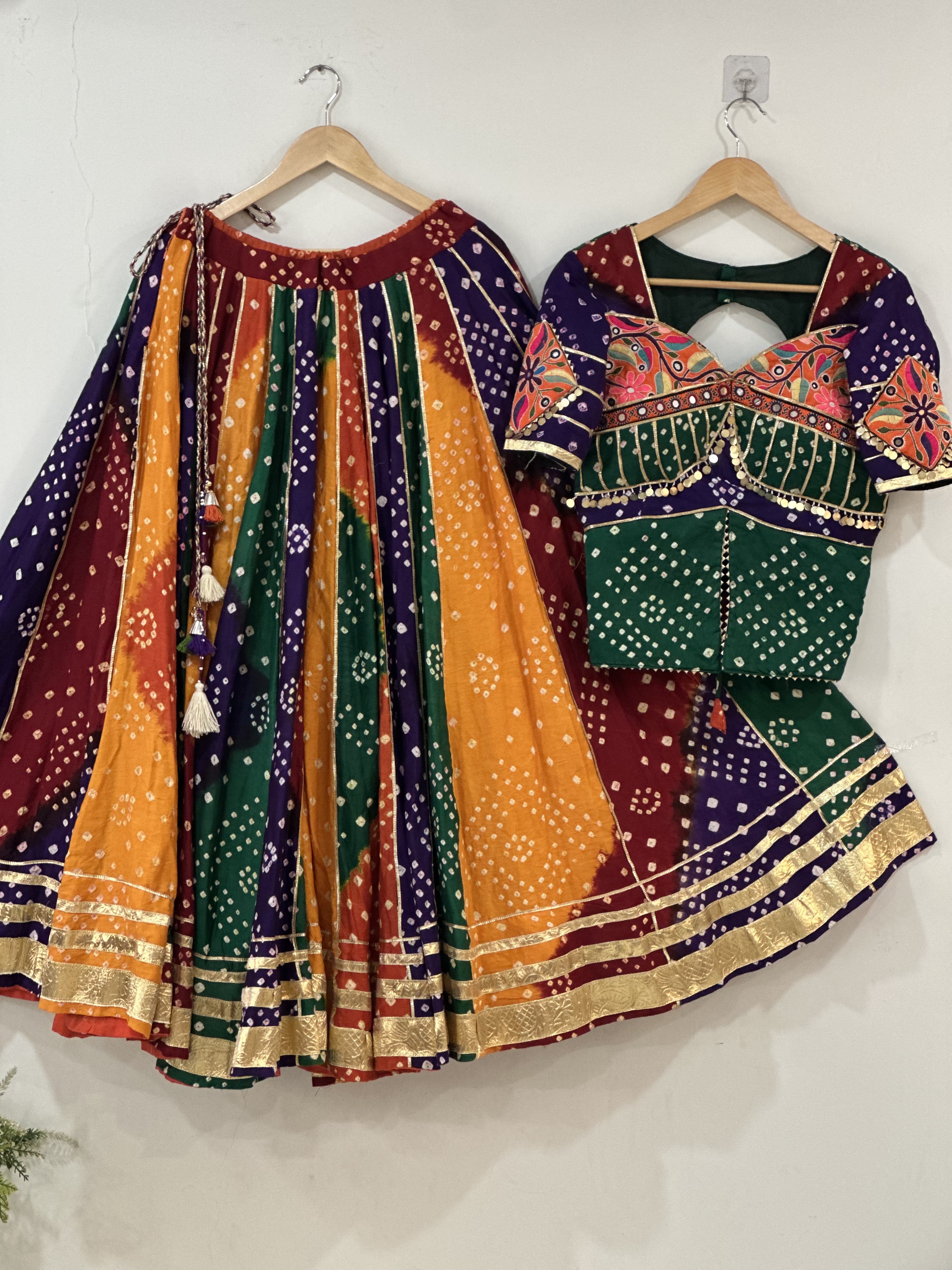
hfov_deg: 19.1
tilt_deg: -2.2
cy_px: 635
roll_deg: -1.9
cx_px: 476
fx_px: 2824
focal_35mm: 77
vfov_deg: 25.3
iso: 200
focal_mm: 9
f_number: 2.8
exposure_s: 1/33
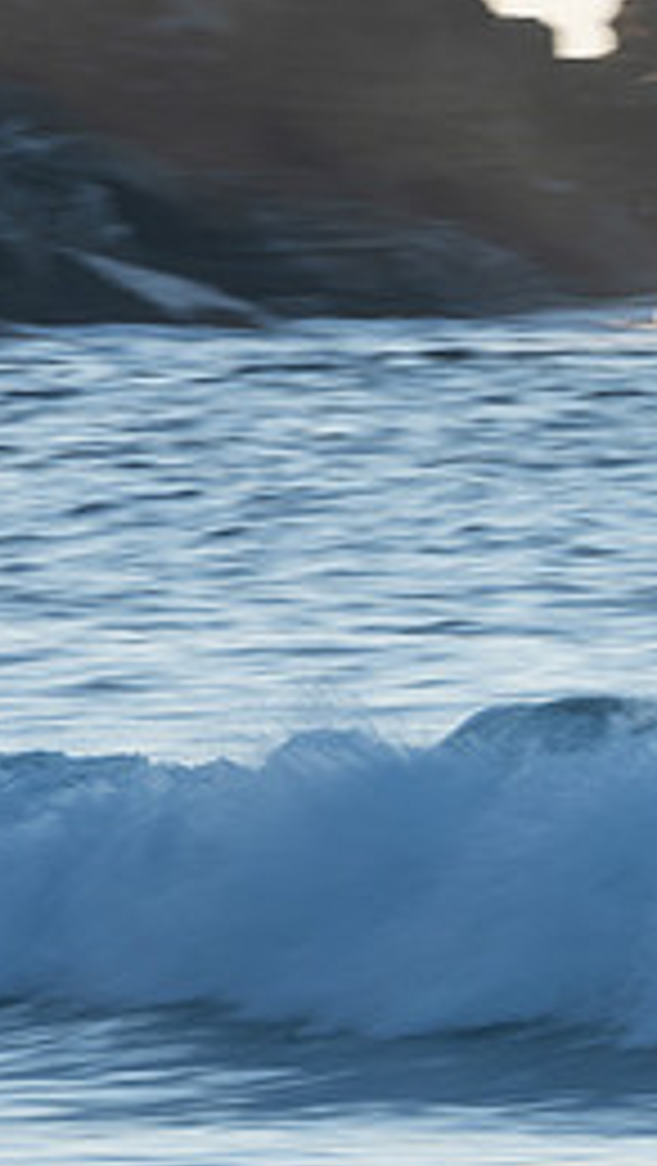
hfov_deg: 0.9
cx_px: 1246
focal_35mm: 1371
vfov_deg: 1.6
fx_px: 42392
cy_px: 583
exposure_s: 1/30
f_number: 20
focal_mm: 390
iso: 100
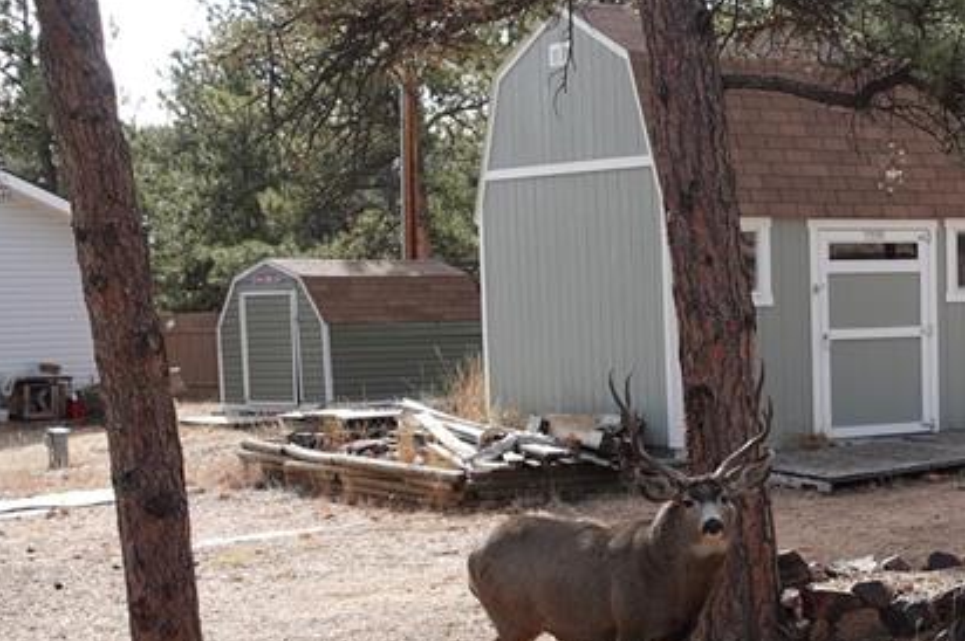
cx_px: 1005
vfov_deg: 16.4
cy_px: 594
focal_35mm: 82
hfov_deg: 23.5
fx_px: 2196
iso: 125
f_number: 3.5
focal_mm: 12.65
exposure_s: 1/400
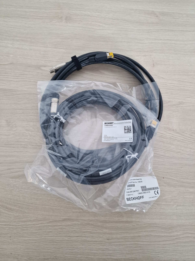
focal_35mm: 23
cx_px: 98
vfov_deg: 73.9
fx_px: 173
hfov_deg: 58.9
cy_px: 130
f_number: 1.8
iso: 125
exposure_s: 1/100
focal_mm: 6.4
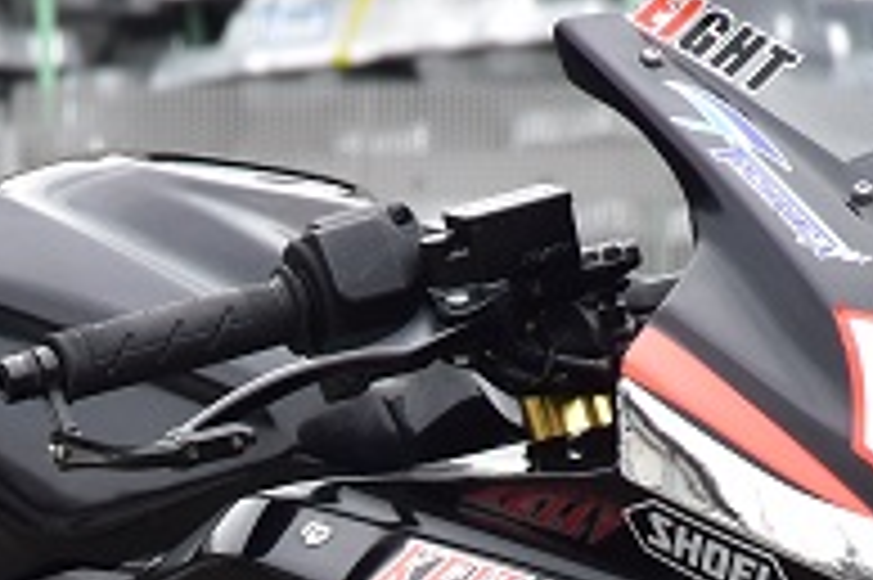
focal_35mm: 906
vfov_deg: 1.5
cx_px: 189
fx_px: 21951
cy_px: 1102
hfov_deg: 2.3
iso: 360
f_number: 10
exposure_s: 1/60
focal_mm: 130
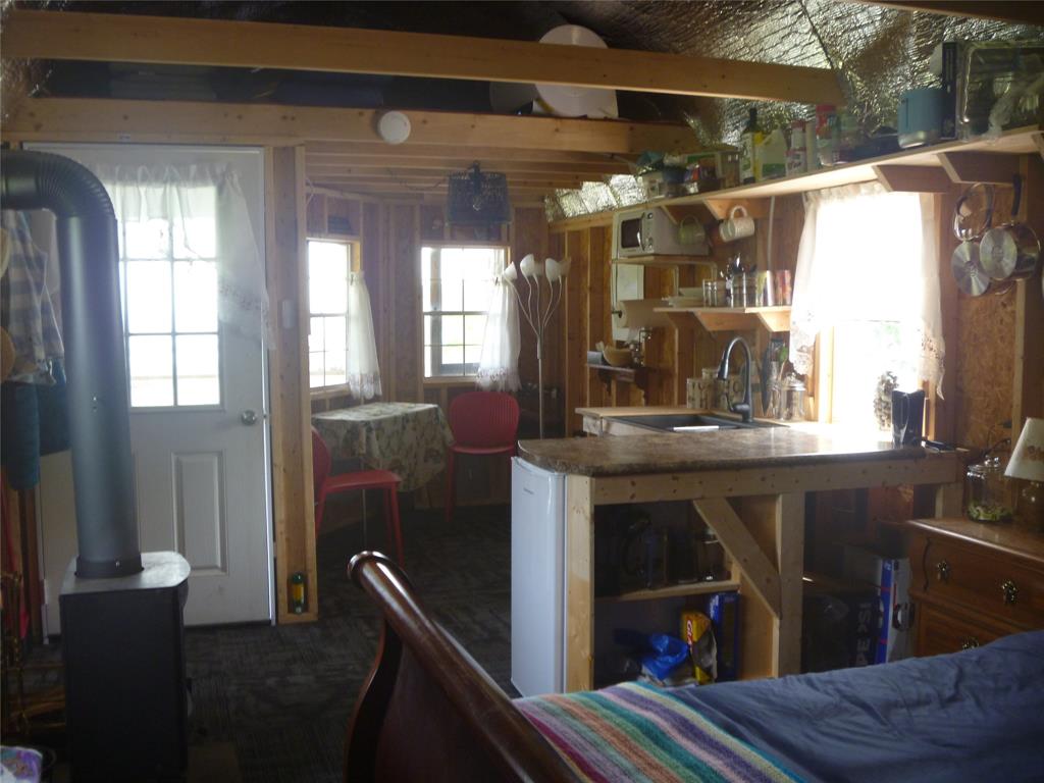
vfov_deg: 40.7
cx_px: 522
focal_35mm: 35
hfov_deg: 52.6
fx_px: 1056
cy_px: 392
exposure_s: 1/30
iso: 160
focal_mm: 6.3
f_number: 3.5
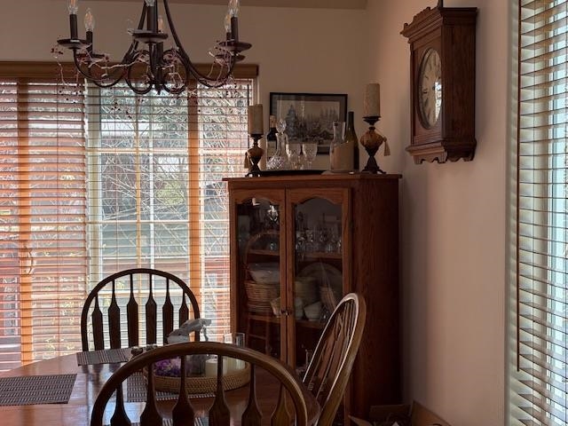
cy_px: 213
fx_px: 853
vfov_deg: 28.0
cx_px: 284
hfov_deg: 36.8
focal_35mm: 52
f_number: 1.6
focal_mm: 5.96
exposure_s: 1/221
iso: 64
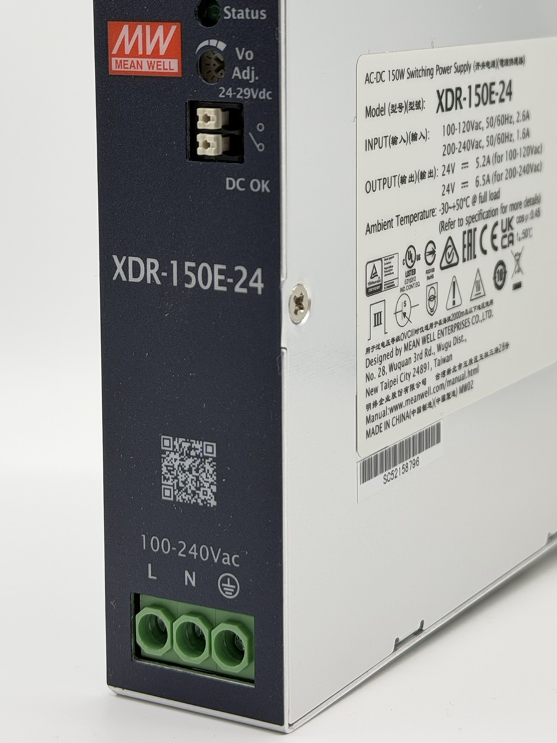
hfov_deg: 18.2
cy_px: 239
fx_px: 1738
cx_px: 331
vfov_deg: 24.0
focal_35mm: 81
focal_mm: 6.76
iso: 50
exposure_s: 1/174
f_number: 1.78
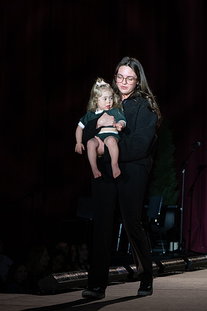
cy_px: 166
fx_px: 1660
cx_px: 102
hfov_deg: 7.1
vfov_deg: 10.7
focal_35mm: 192
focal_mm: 120
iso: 1000
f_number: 5.6
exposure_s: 1/320
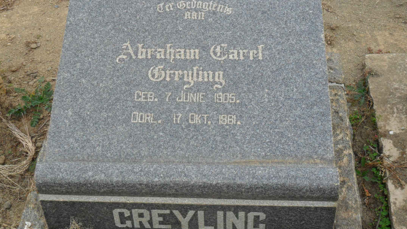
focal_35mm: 63
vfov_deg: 19.1
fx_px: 680
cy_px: 84
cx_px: 209
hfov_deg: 33.3
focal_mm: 9.3
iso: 100
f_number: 5
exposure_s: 1/250
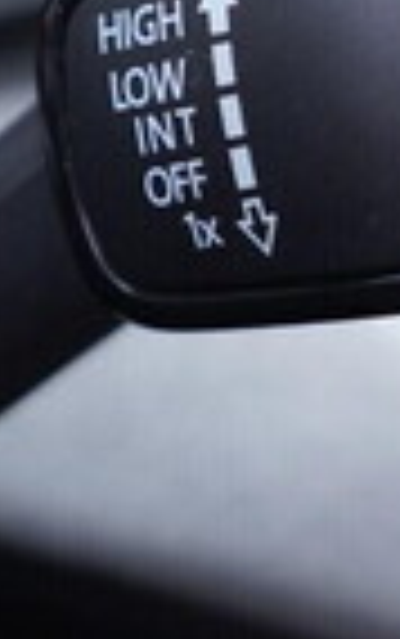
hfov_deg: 9.0
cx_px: 625
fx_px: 2472
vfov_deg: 14.5
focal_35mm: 142
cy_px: 16
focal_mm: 24
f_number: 2.8
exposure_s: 1/40
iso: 400
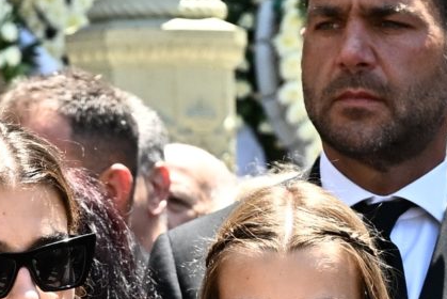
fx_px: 5691
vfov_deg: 3.0
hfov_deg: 4.5
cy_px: 514
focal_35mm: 458
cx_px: 262
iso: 560
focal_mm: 75
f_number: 8
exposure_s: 1/500
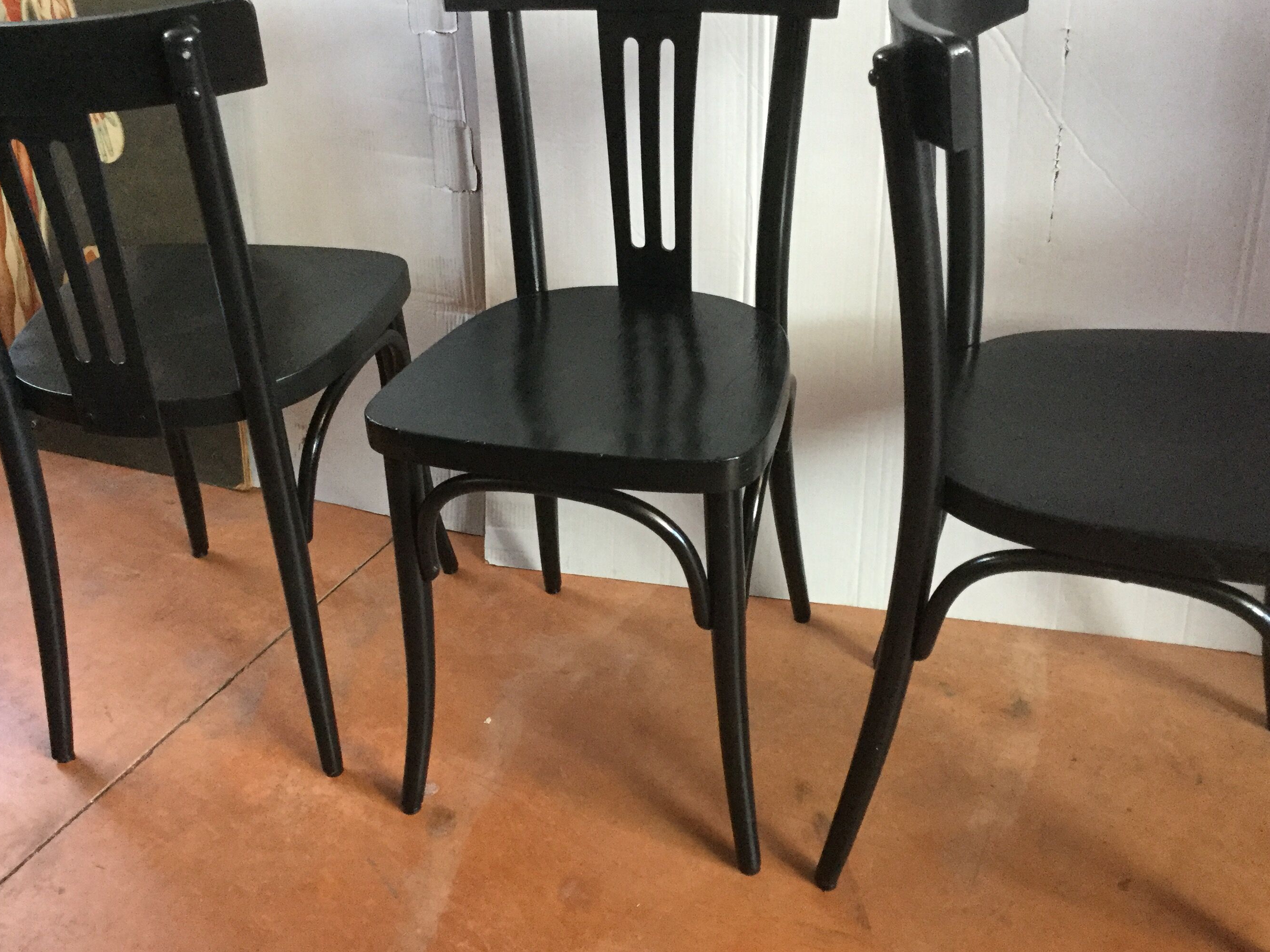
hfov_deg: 49.0
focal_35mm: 38
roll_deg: +3.1
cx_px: 621
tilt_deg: -29.9
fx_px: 1394
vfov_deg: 37.7
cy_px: 460
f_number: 2.4
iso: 200
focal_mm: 3.3
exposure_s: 1/33
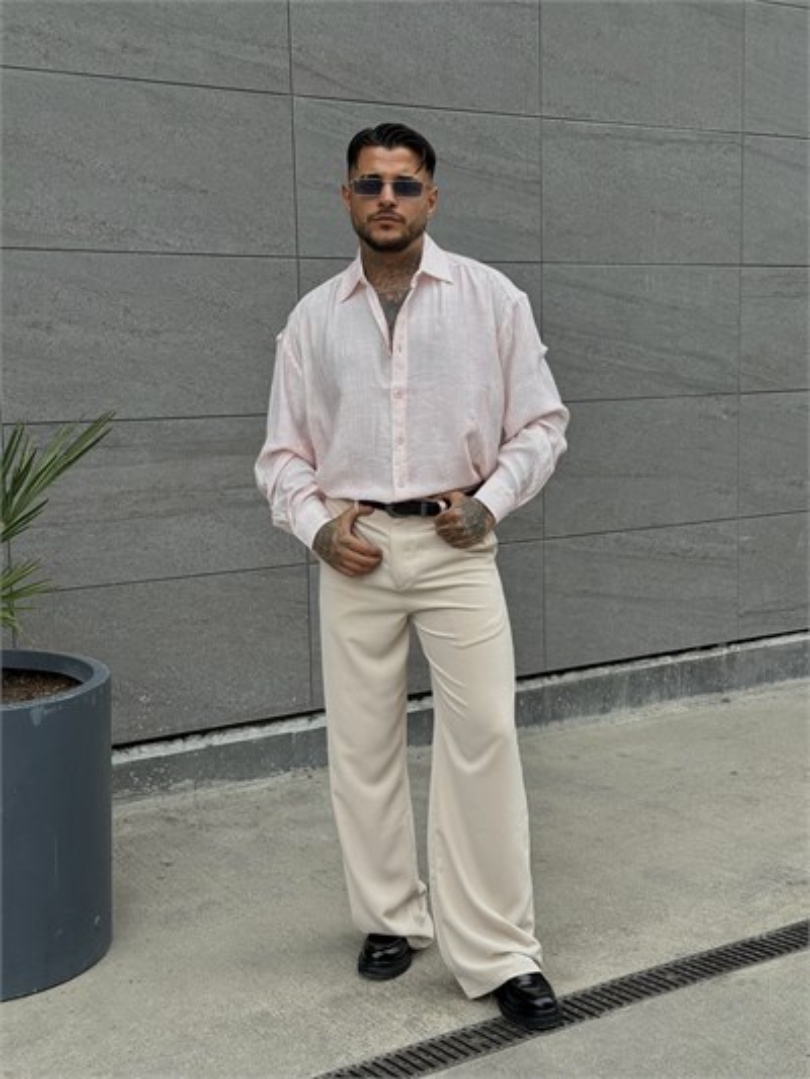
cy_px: 540
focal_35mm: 48
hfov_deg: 30.3
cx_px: 405
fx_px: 1497
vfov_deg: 39.6
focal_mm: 6.76
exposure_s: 1/447
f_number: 1.78
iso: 80
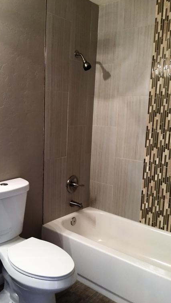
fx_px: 258
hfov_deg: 36.4
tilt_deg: -9.6
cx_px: 61
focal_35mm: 32
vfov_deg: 61.0
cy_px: 150
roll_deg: -1.3
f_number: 2.2
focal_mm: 4.15
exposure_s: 1/30
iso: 100
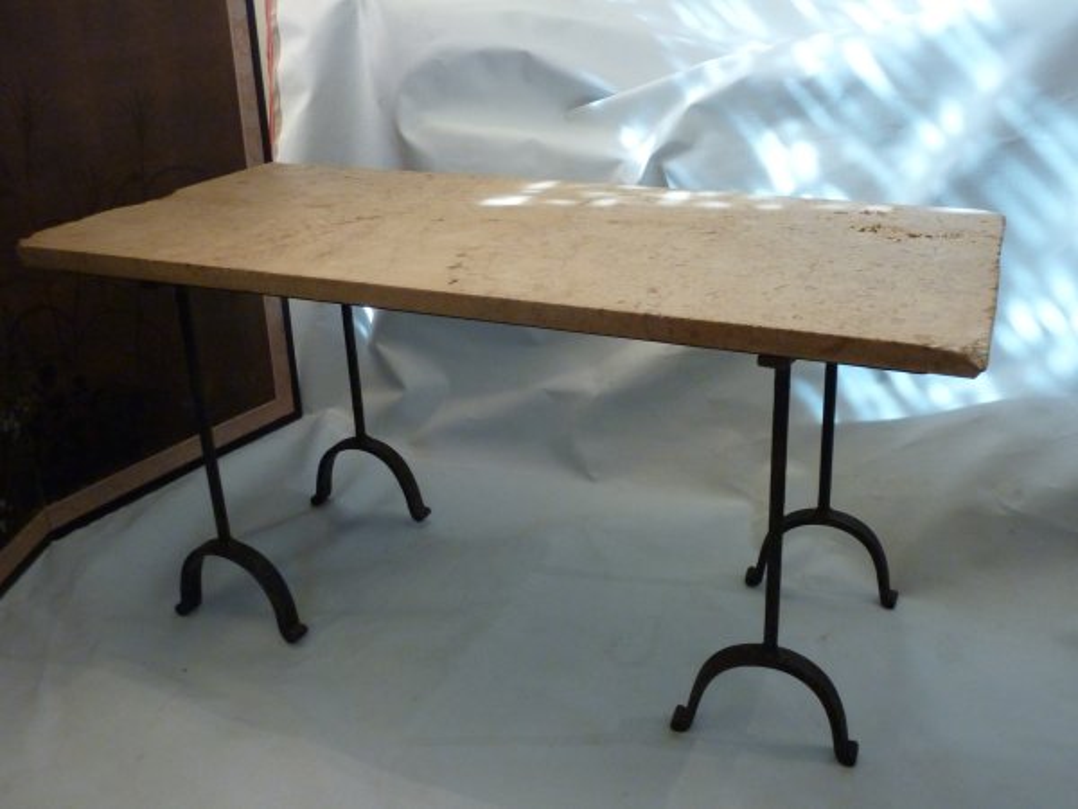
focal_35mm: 35
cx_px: 539
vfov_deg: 40.7
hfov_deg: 52.6
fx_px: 1090
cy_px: 404
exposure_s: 1/25
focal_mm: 5.7
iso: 400
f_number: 3.5
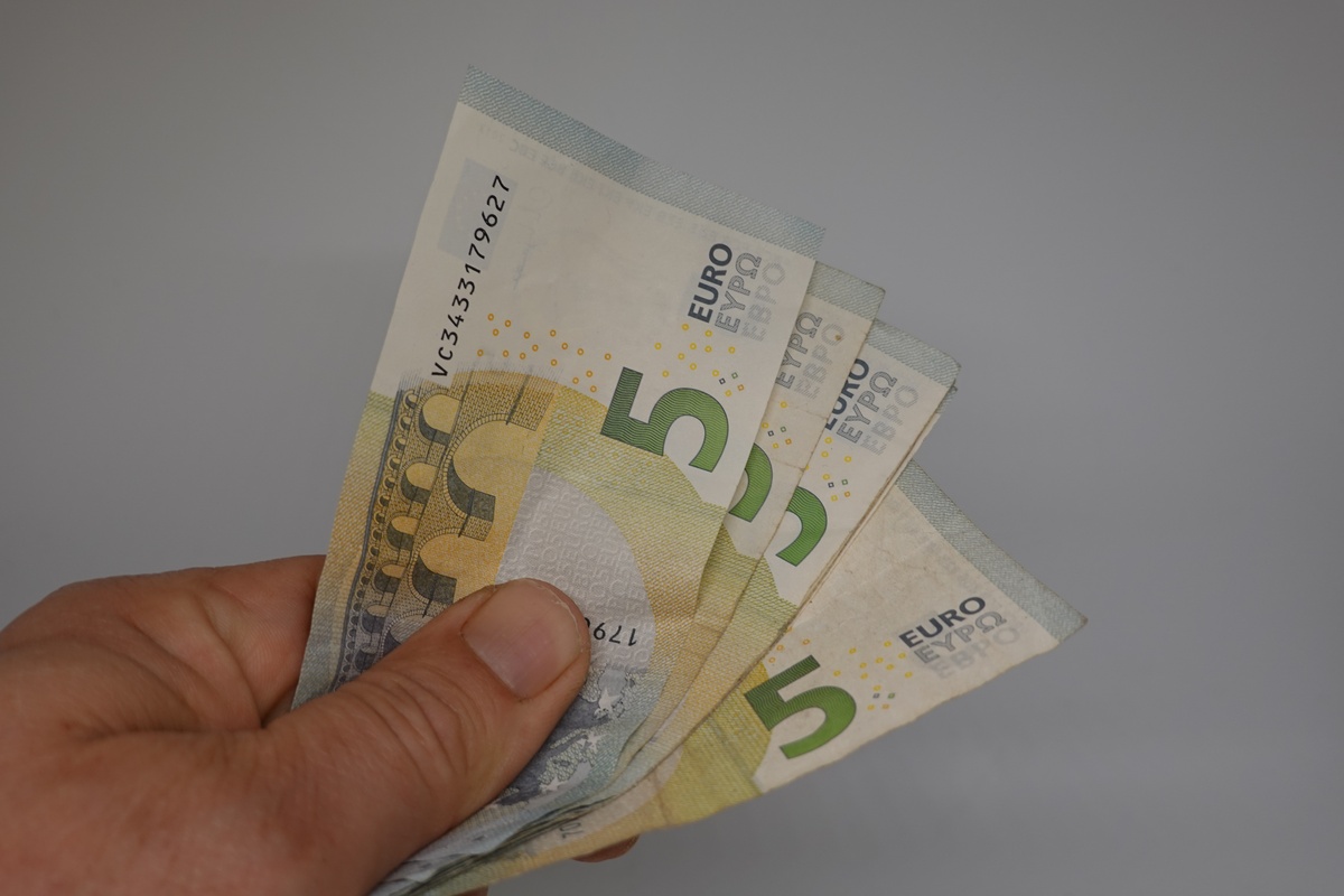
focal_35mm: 37
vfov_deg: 35.9
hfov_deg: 51.9
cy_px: 448
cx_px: 672
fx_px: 1381
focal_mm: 13.56
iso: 100
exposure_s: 1/50
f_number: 3.5
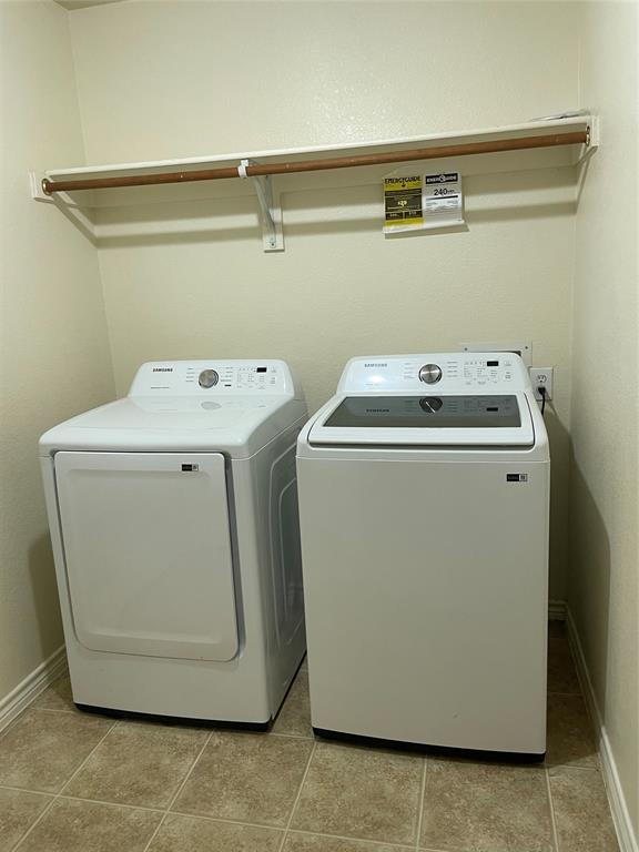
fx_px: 640
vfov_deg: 67.3
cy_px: 426
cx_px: 320
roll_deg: +2.3
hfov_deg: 53.1
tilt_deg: -11.9
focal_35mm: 26
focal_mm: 4.2
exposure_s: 1/60
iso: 100
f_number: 1.6
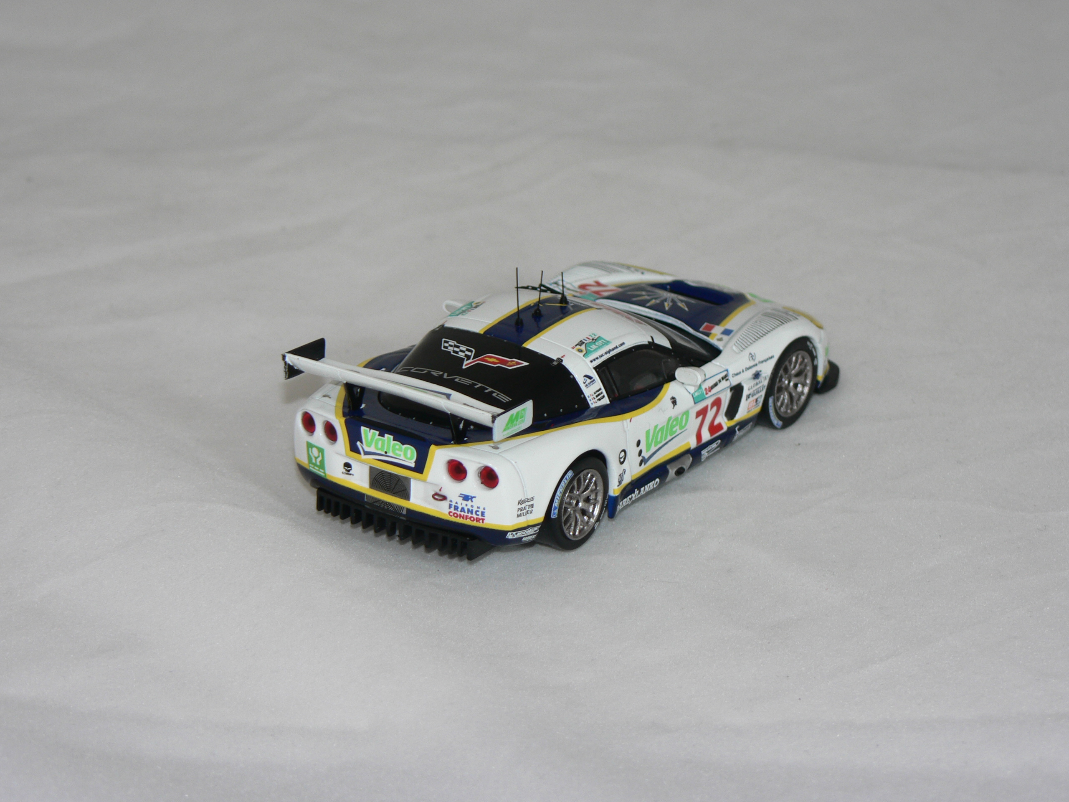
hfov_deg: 13.4
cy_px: 401
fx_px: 4540
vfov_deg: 10.1
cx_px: 534
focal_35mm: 147
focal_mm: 24.6
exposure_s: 1/60
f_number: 3.2
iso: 80
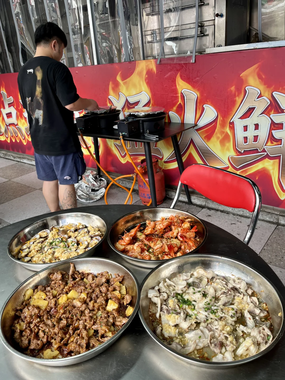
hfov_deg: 53.1
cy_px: 190
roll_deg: +5.6
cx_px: 142
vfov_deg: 67.3
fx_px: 285
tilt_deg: -20.9
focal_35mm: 26
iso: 40
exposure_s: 1/250
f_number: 1.6
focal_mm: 5.1
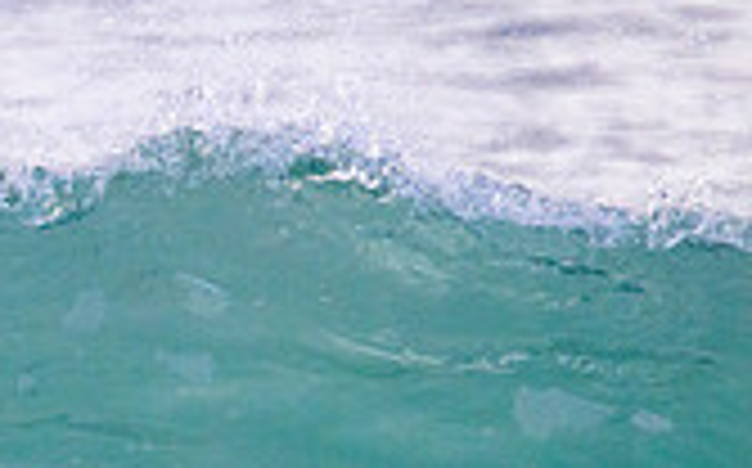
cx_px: -500
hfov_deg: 0.7
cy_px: 565
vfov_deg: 0.5
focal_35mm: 2836
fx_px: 58064
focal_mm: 800
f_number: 11
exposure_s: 1/2000
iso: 2800
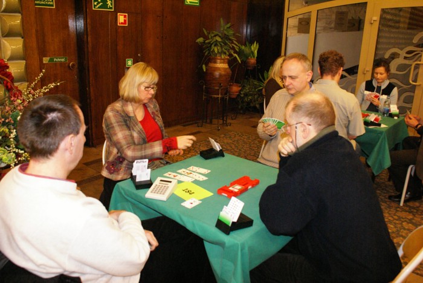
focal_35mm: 30
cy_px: 142
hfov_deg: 61.9
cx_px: 212
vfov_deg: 43.7
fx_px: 353
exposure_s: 1/25
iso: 1600
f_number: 4
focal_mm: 20
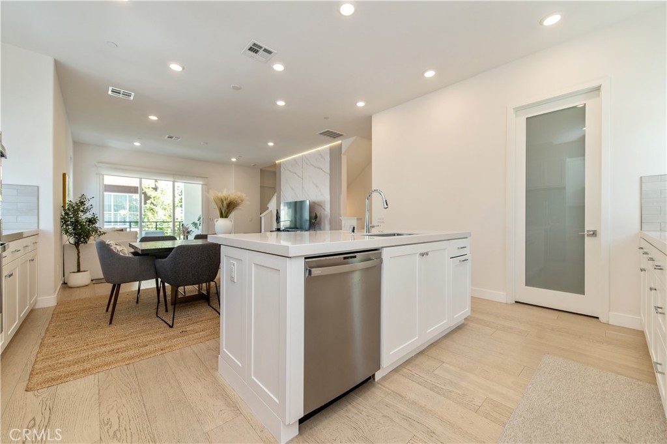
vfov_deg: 81.1
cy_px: 222
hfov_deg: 104.3
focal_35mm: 14
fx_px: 259
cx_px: 334
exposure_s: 1/60
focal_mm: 14
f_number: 4
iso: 250
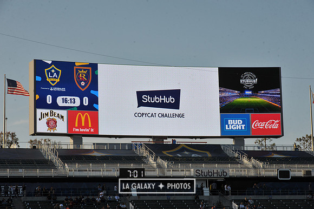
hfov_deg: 18.6
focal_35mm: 110
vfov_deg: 12.4
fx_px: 959
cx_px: 157
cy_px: 104
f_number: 13
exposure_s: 1/640
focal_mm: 110
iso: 400
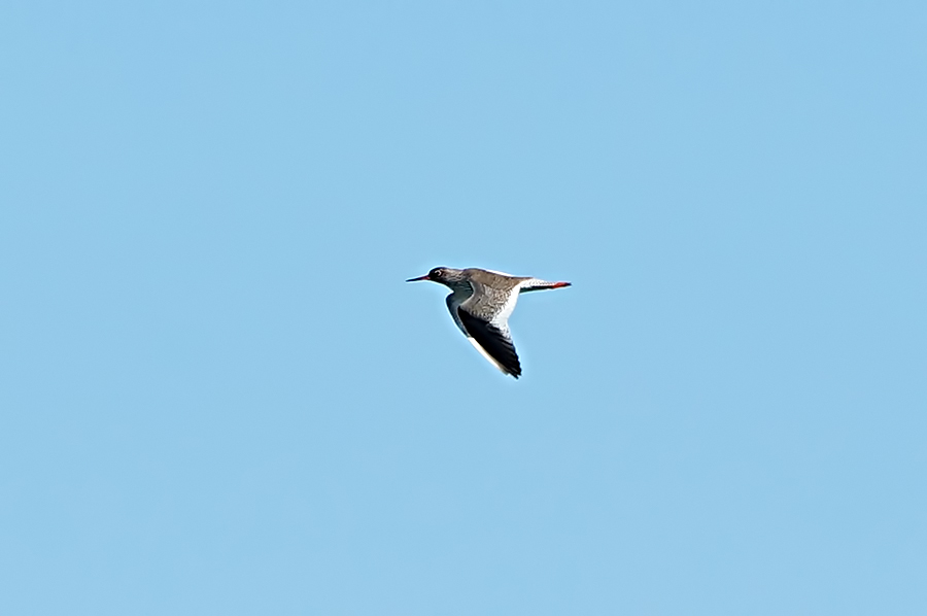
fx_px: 15433
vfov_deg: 2.3
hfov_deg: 3.4
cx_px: 464
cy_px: 308
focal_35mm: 600
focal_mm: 400
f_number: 8
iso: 400
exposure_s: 1/1250
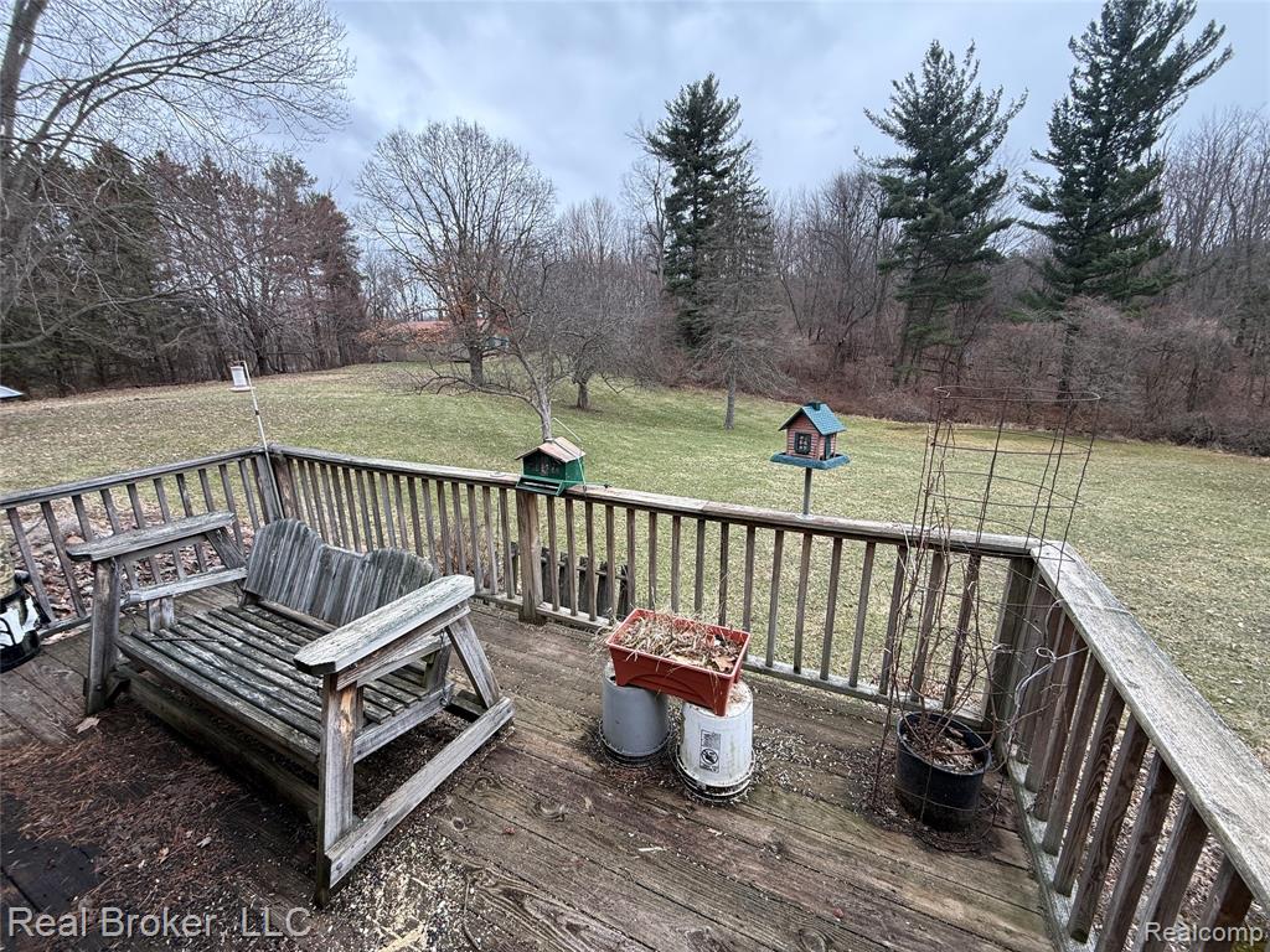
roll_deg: +0.5
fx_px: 514
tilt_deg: -14.7
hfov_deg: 102.1
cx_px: 635
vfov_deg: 85.7
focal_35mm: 14
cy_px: 476
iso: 50
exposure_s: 1/344
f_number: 2.2
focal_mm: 2.22
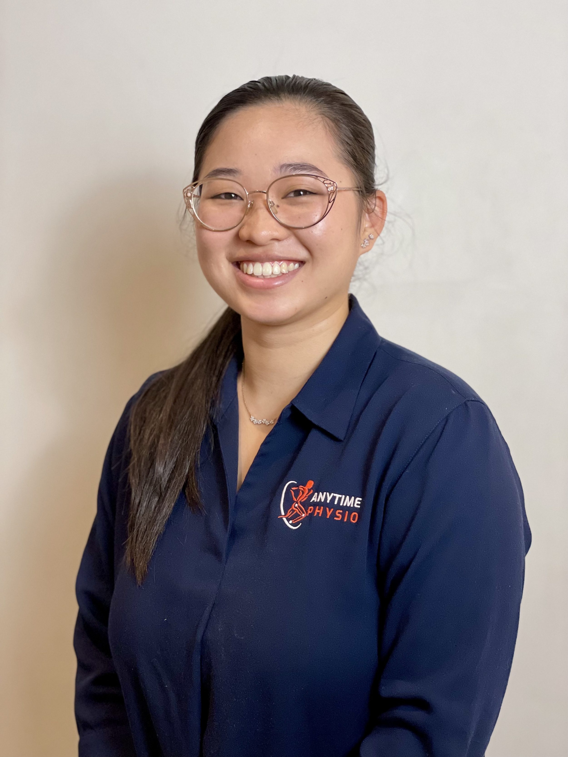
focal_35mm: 52
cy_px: 378
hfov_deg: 28.0
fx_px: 1138
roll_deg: +1.2
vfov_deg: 36.8
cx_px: 284
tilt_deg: -3.8
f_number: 2
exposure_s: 1/100
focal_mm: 6
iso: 200
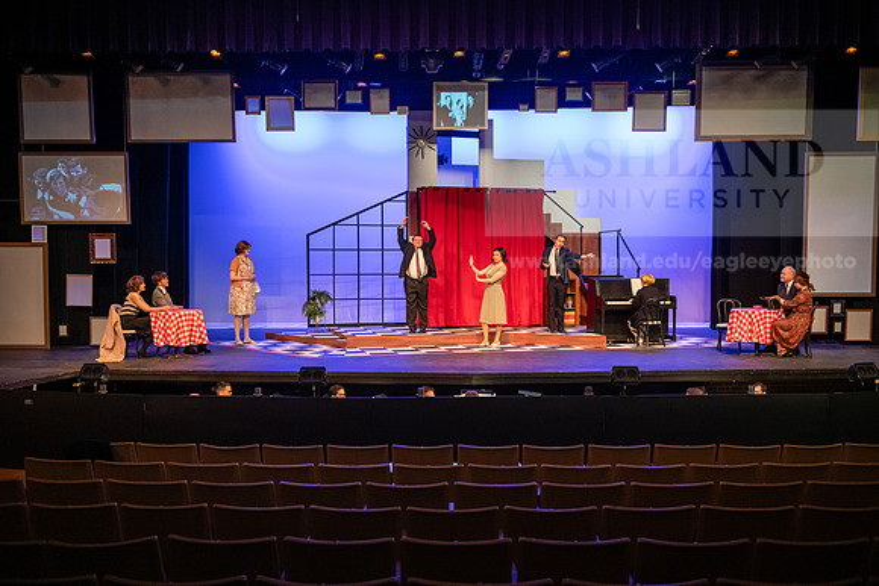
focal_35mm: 38
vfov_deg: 35.1
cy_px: 293
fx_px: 928
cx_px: 440
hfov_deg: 50.7
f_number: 3.2
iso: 3200
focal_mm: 38
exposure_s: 1/160
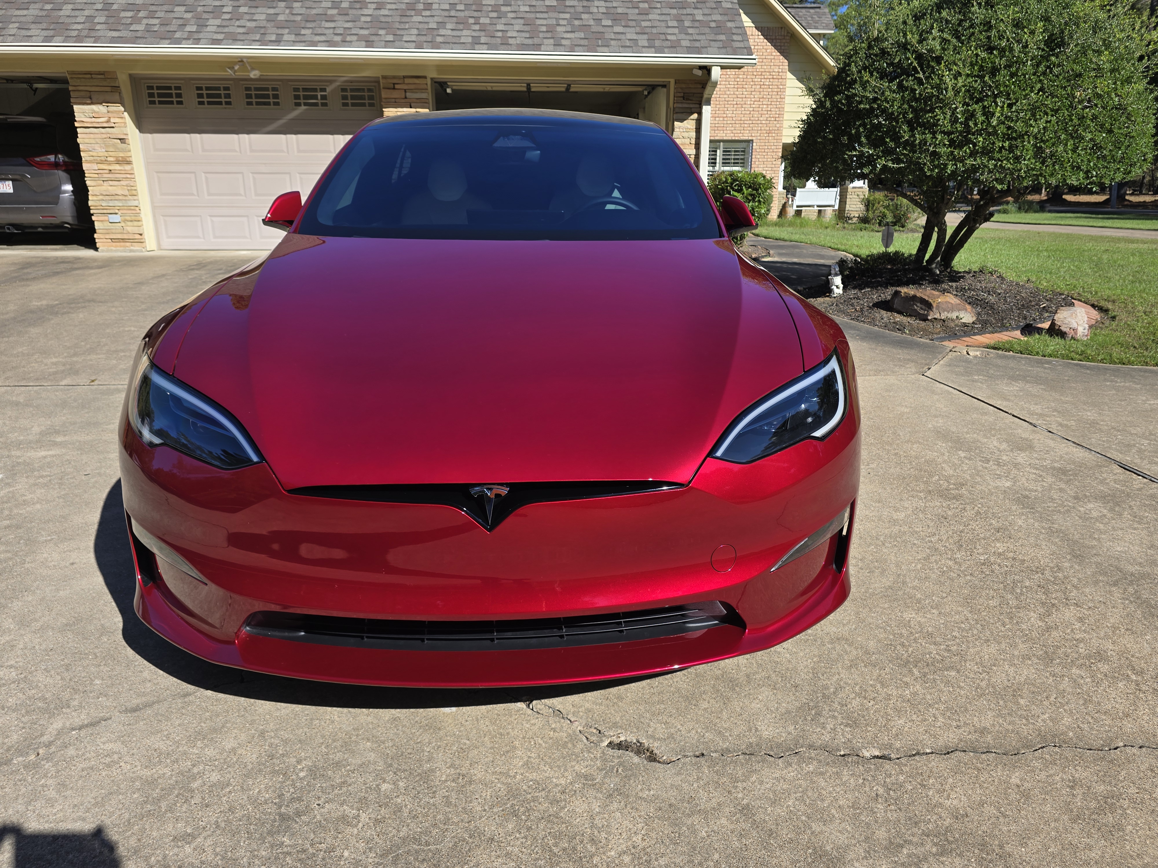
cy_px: 434
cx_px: 579
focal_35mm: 23
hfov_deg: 73.9
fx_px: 769
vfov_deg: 58.9
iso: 12
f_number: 1.7
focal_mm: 6.3
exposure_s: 1/807
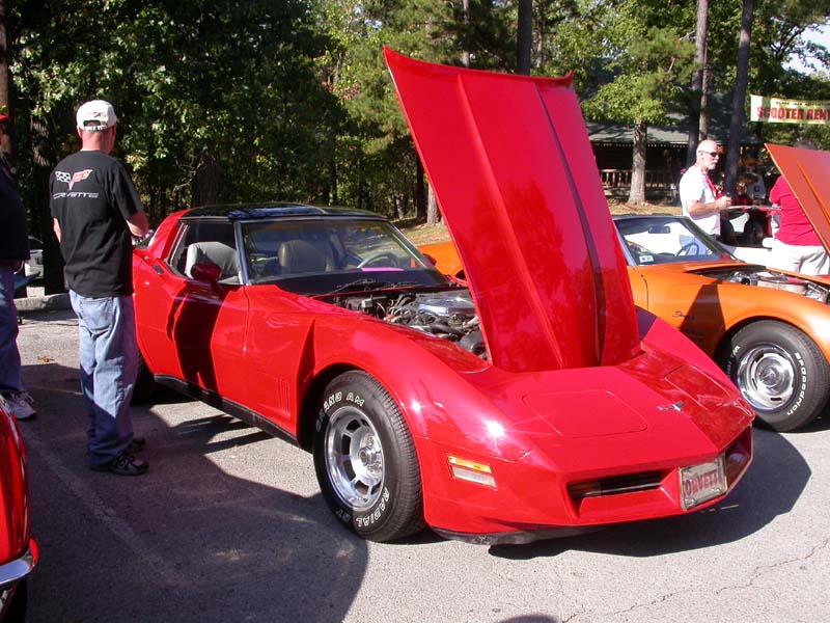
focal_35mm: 38
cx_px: 415
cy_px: 312
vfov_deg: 37.7
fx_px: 911
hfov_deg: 49.0
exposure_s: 1/219
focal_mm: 7.85
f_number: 6
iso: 100
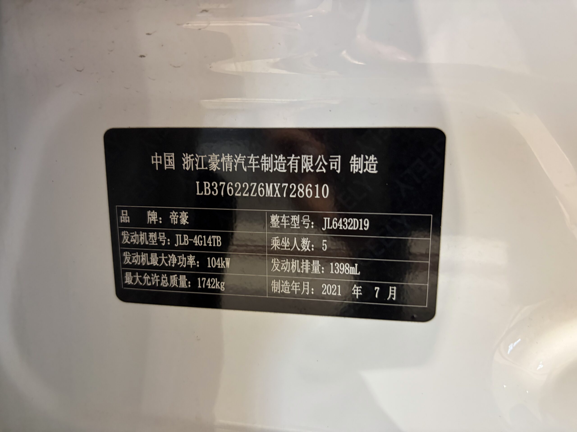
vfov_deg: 53.1
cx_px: 288
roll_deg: +0.6
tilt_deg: -10.5
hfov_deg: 67.3
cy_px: 216
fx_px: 433
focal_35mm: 26
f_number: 1.6
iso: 250
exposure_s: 1/50
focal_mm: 5.96
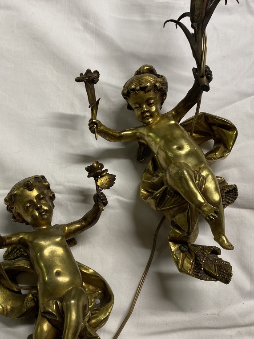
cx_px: 82
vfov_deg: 45.7
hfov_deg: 34.8
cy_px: 191
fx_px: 401
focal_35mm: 41
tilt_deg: -78.6
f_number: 1.8
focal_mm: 4.25
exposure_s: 1/50
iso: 80
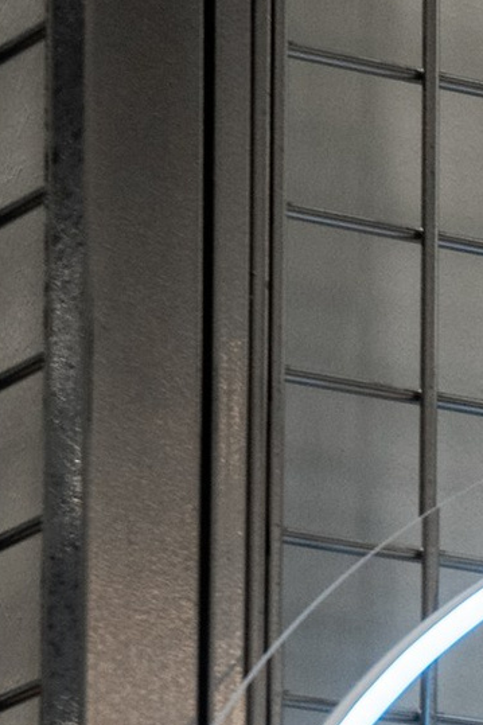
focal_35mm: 392
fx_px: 7893
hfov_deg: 3.4
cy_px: 1346
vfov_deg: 5.2
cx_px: 1604
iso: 800
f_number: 2.8
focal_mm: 55
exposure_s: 1/1000
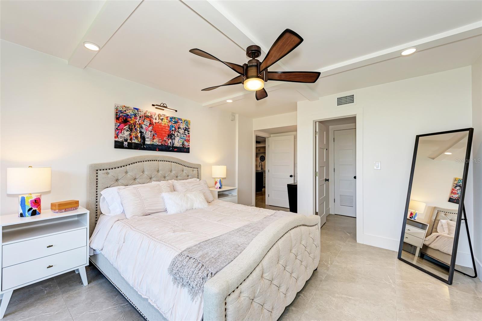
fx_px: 187
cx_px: 241
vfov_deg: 81.2
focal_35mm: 14
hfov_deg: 104.3
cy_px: 160
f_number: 5.6
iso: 160
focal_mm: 14
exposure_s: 1/50
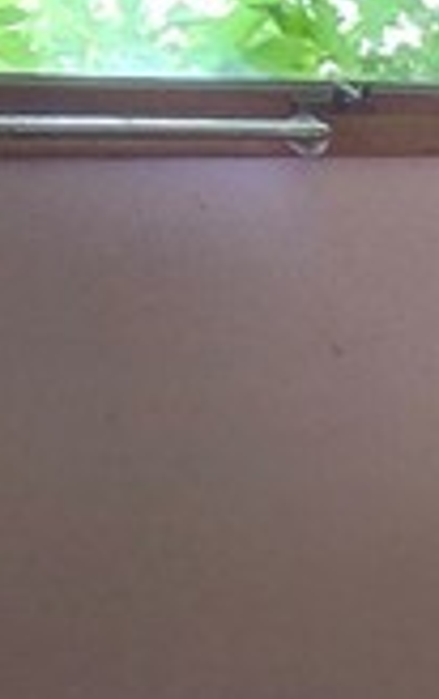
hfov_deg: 10.4
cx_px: 1360
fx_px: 1641
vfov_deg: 23.1
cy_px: 686
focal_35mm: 86
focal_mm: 2.2
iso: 1250
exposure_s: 1/40
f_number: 2.2
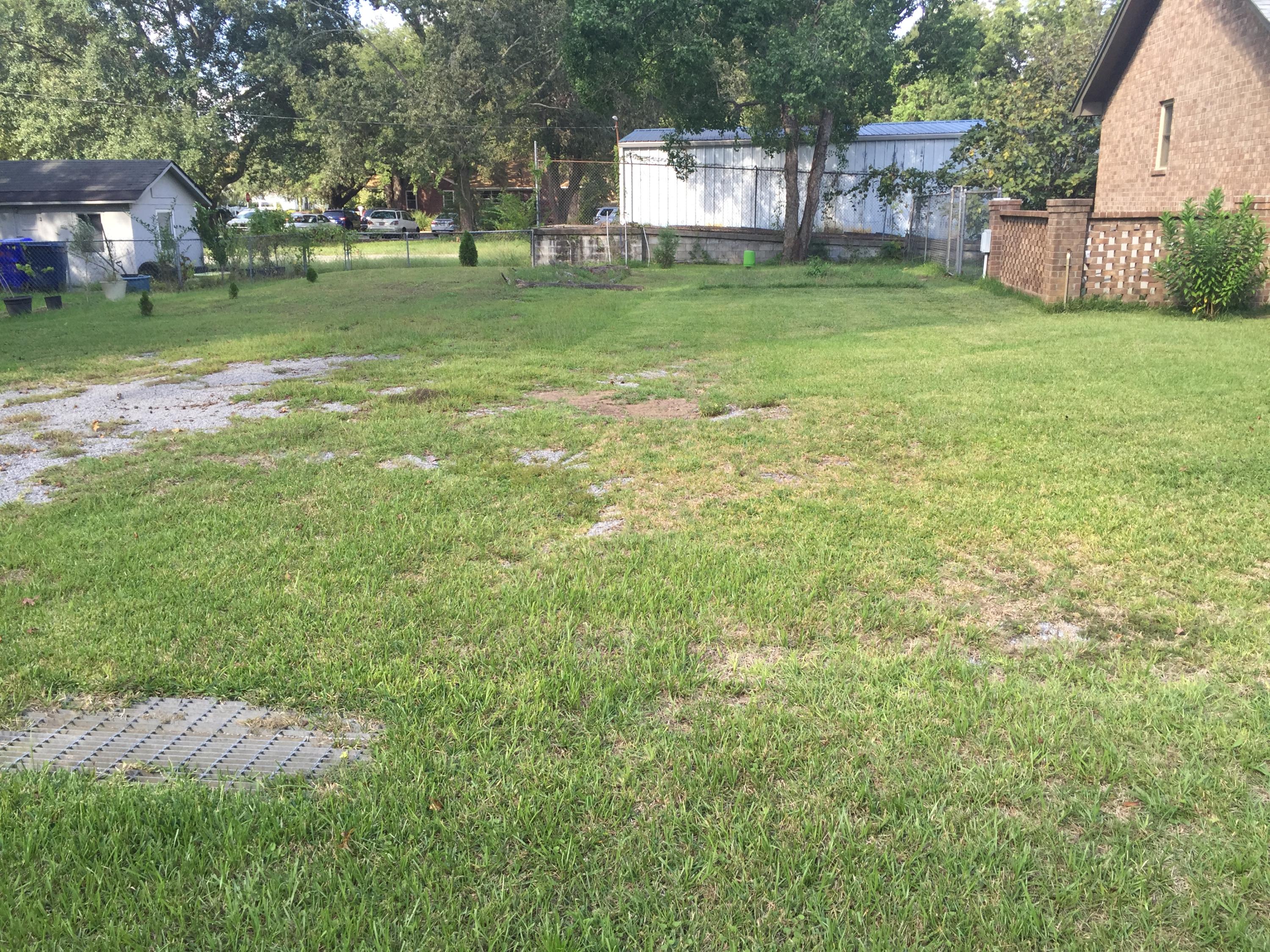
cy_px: 476
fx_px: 1064
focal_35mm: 29
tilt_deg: -12.9
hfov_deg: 61.7
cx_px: 635
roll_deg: -0.4
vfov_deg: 48.2
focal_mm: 4.15
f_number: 2.2
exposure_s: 1/257
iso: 32
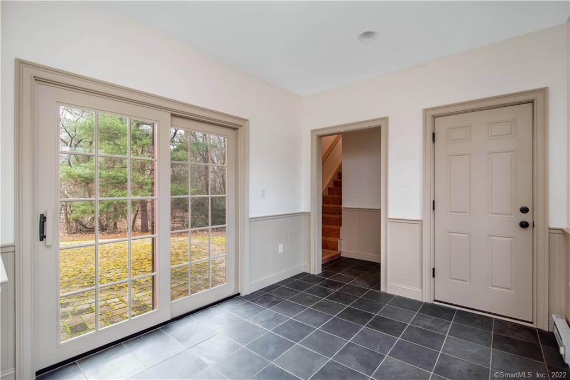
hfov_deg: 96.7
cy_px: 190
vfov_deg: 73.8
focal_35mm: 16
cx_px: 285
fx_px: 253
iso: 800
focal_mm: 16
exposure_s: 1/125
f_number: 5.6
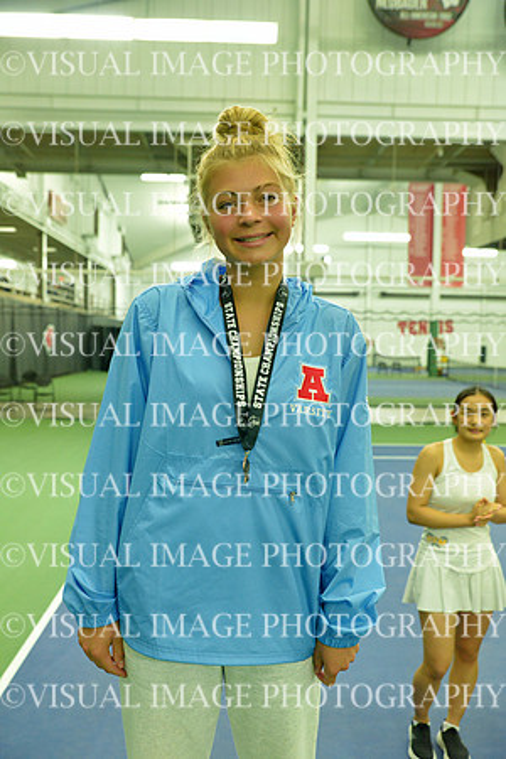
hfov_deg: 37.9
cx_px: 253
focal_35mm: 35
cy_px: 380
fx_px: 738
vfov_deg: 54.4
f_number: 4
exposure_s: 1/250
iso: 6400
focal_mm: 35
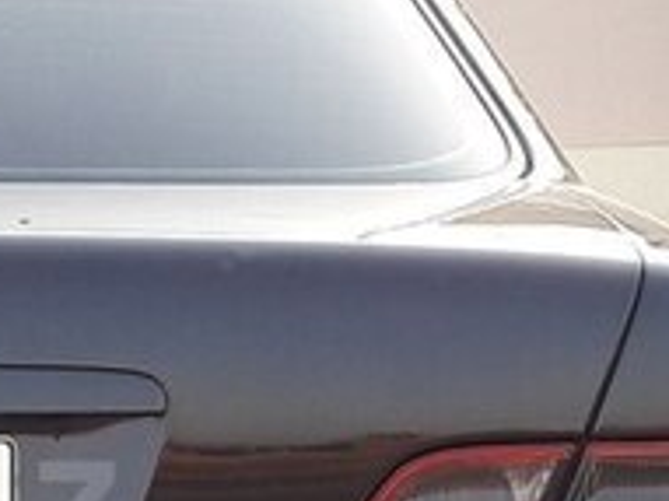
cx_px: -242
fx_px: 1873
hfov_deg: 18.6
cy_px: 513
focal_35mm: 97
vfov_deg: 14.9
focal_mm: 3.7
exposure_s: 1/100
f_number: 1.9
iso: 50
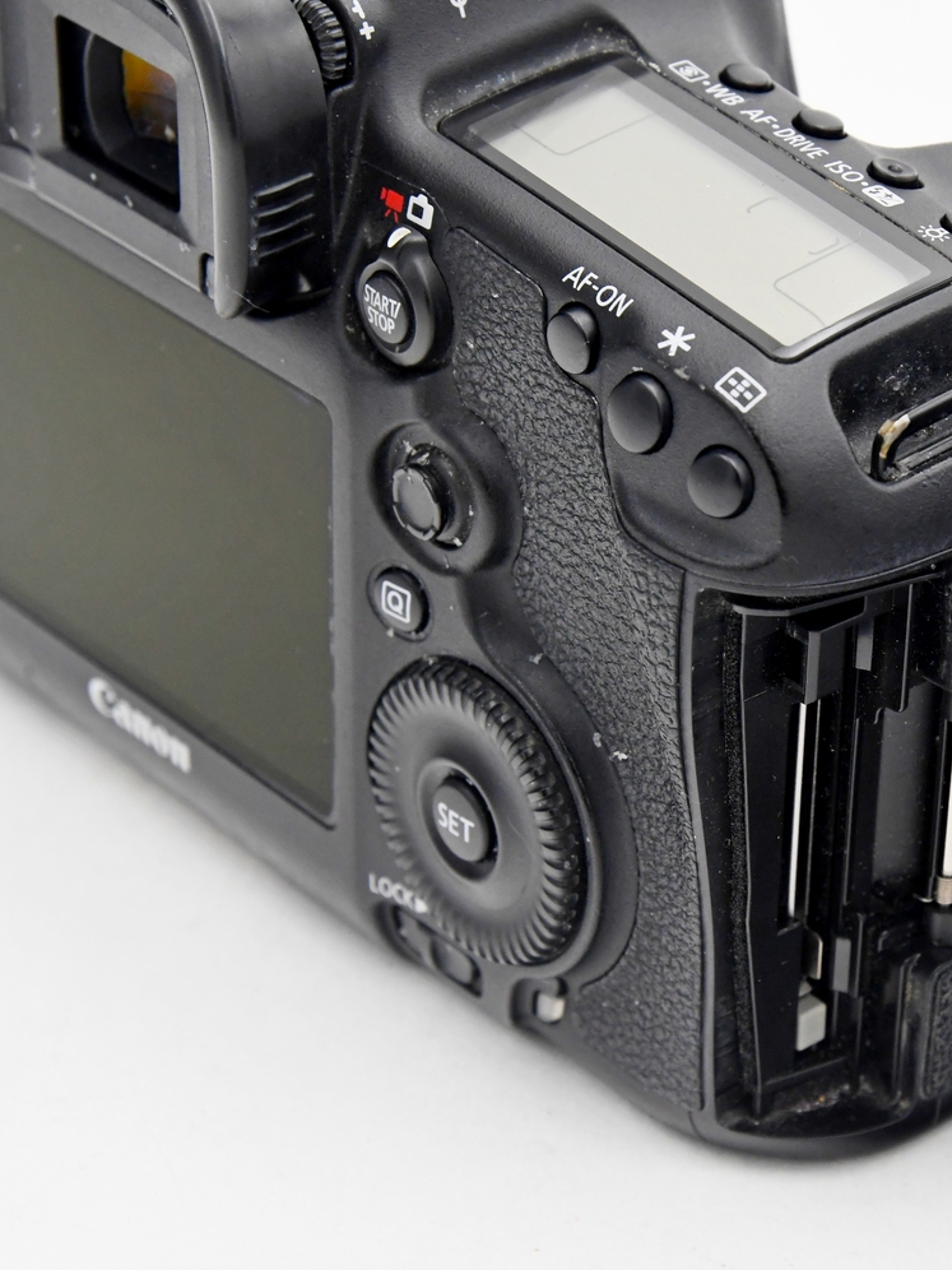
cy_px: 635
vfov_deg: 17.4
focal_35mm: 113
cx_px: 729
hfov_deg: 13.1
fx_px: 4144
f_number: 8
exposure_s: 1/200
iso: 1600
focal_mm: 52
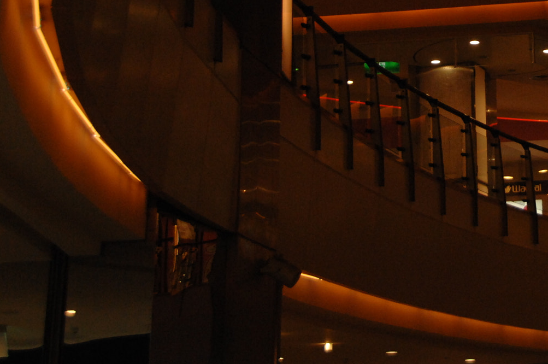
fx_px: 1490
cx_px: 535
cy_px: -5
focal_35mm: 98
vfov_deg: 13.7
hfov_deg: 20.3
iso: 640
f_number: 4.2
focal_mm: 32
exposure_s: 1/400
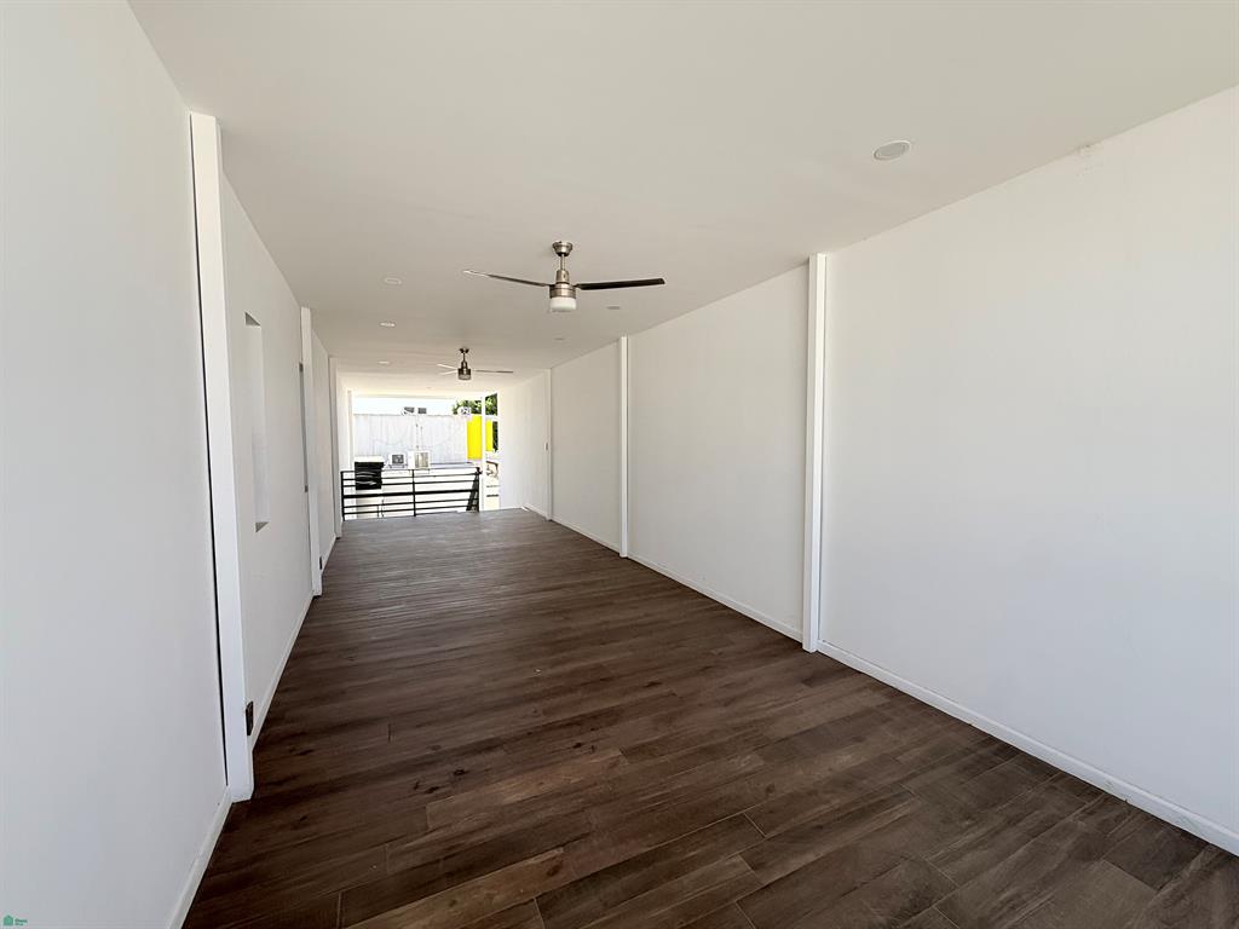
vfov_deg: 85.7
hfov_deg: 102.1
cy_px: 464
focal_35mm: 14
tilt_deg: -2.4
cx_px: 620
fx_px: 501
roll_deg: -0.2
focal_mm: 2.22
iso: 64
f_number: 2.2
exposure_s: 1/799
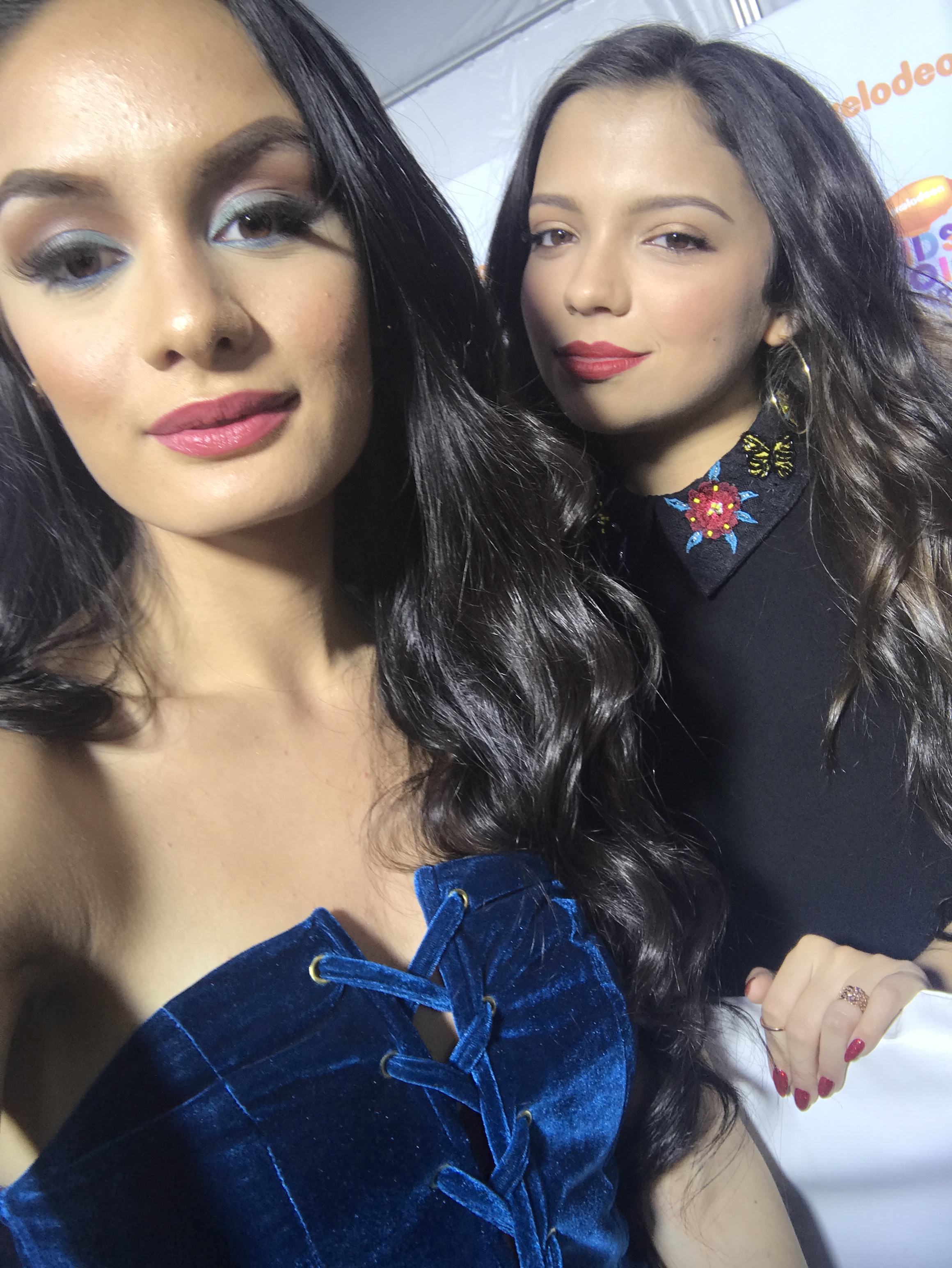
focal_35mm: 32
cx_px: 476
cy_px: 634
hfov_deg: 44.2
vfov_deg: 56.8
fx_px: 1172
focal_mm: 2.87
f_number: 2.2
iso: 25
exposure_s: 1/75
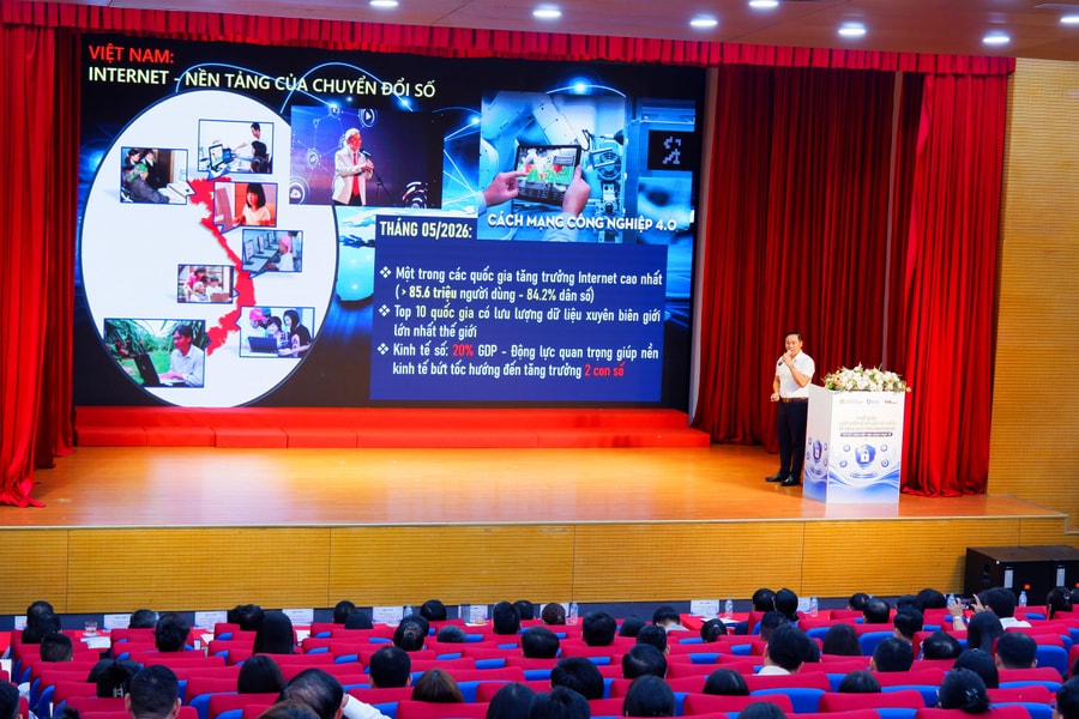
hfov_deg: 37.5
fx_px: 1588
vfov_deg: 25.5
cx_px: 540
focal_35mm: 53
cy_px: 360
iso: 800
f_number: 4
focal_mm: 35.8
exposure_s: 1/52
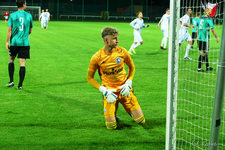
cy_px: 75
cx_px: 112
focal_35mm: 105
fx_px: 656
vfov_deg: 13.0
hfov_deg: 19.5
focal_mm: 38.48
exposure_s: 1/250
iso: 1250
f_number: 3.9
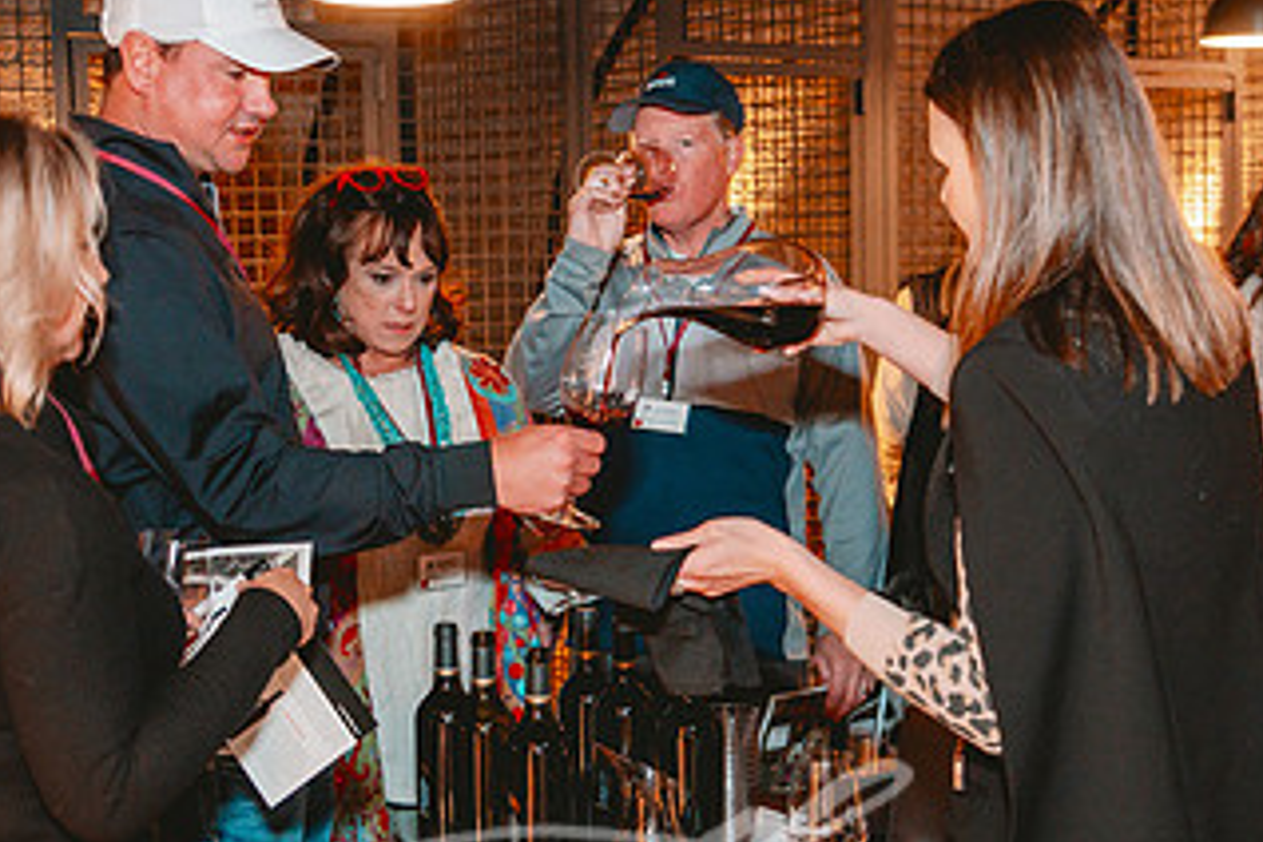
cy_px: 536
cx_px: 683
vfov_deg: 21.9
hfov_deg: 32.4
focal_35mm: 62
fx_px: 2175
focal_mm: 34
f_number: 3.5
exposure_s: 1/60
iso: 2000
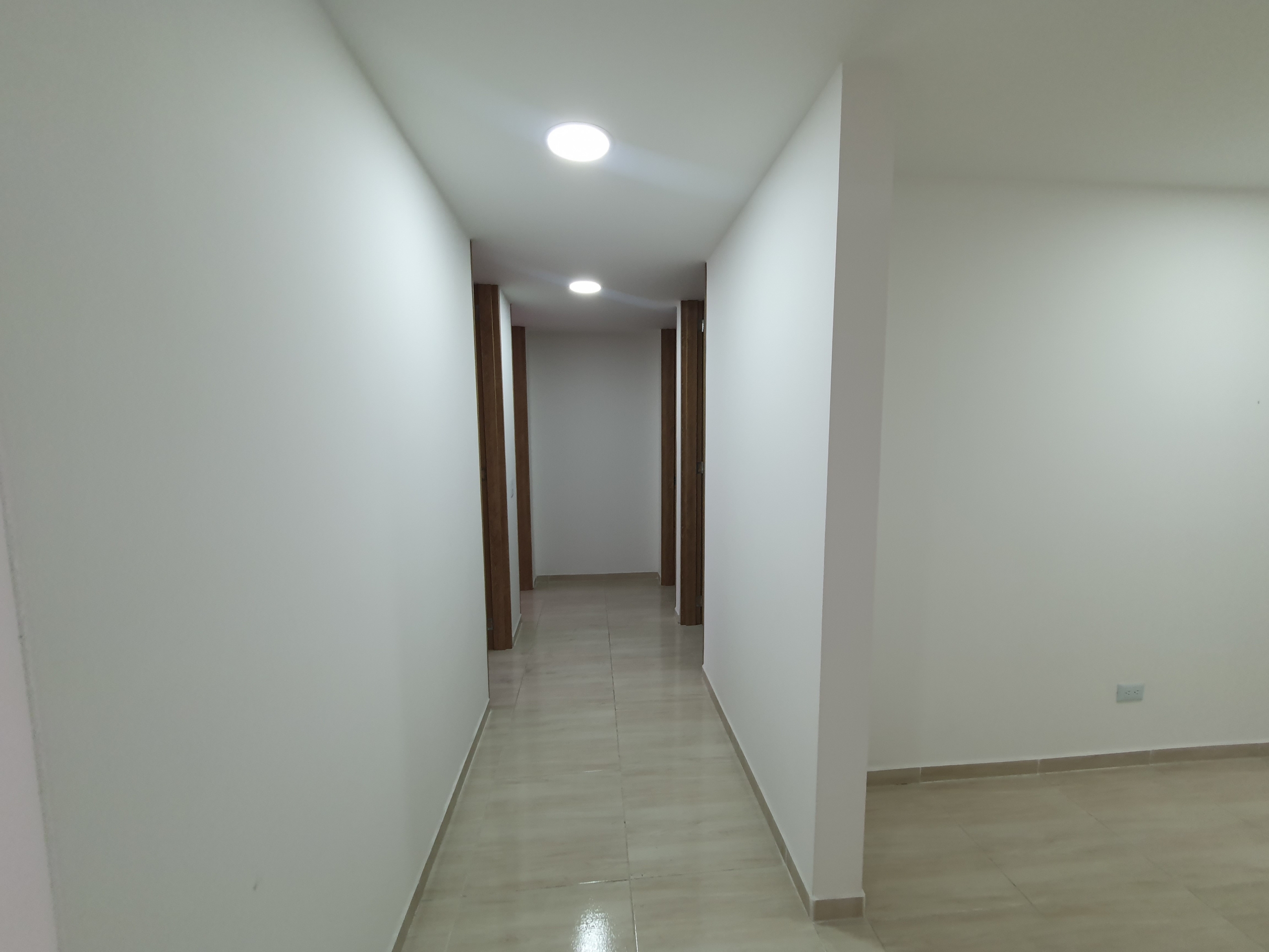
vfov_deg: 89.9
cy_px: 476
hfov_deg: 106.2
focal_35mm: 13
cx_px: 634
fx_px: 477
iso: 100
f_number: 2.2
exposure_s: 1/60
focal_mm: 1.8
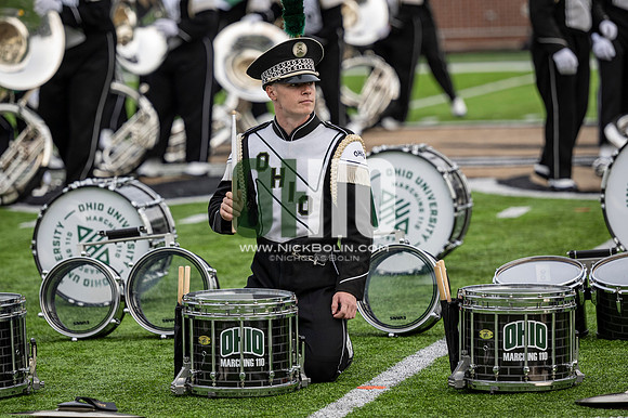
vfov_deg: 6.3
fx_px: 3783
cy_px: 209
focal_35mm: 217
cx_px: 314
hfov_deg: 9.5
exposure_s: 1/500
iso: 250
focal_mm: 145
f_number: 2.8
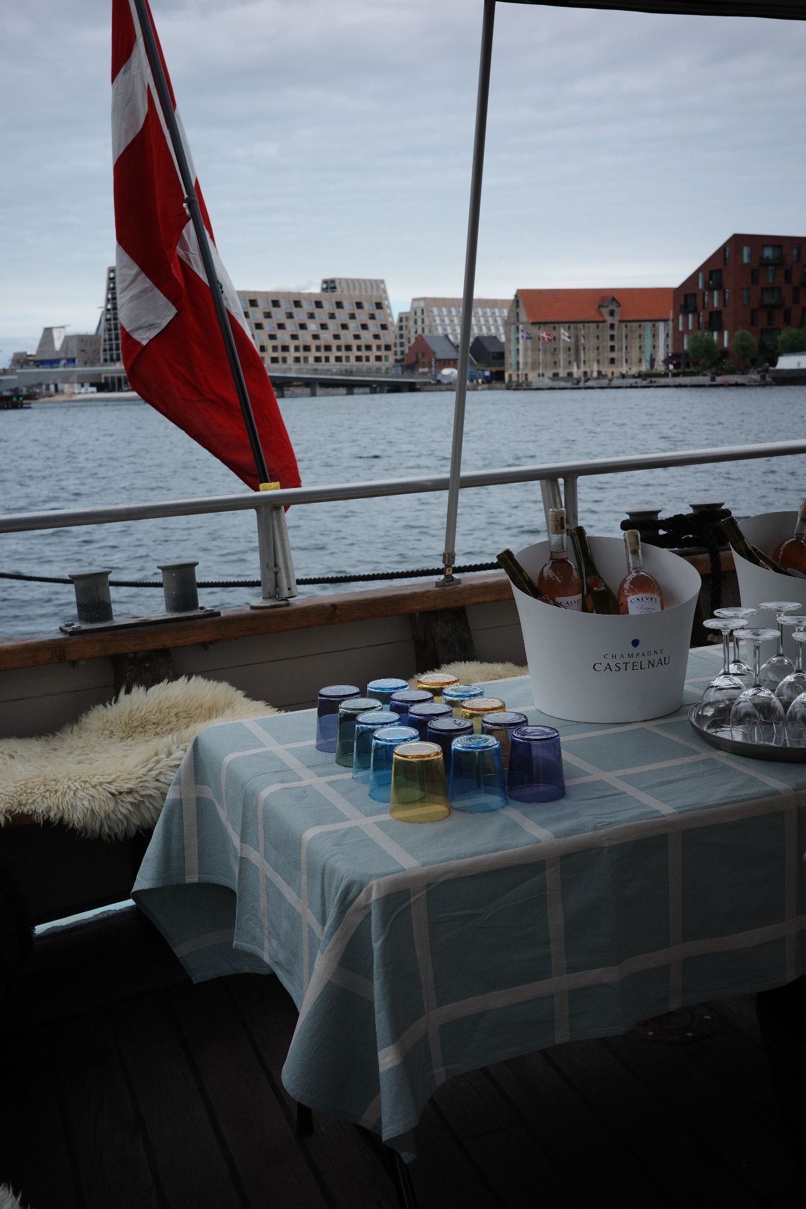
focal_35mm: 40
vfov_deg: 48.5
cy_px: 604
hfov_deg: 33.4
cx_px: 403
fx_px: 1343
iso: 200
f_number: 5.6
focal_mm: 26
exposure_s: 1/500
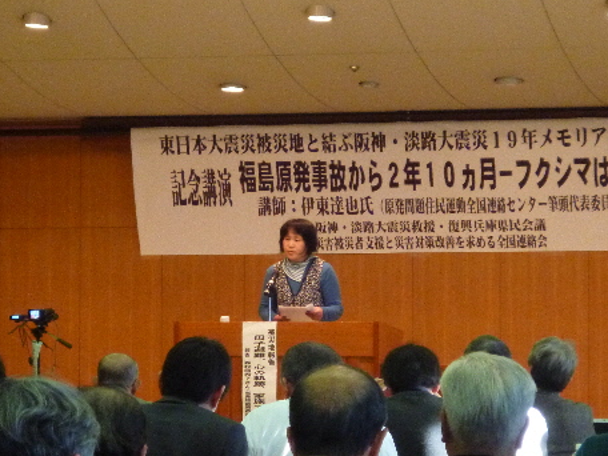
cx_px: 301
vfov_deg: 8.7
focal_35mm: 171
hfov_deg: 11.6
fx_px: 3003
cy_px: 243
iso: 800
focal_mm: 21.5
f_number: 5.9
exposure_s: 1/15
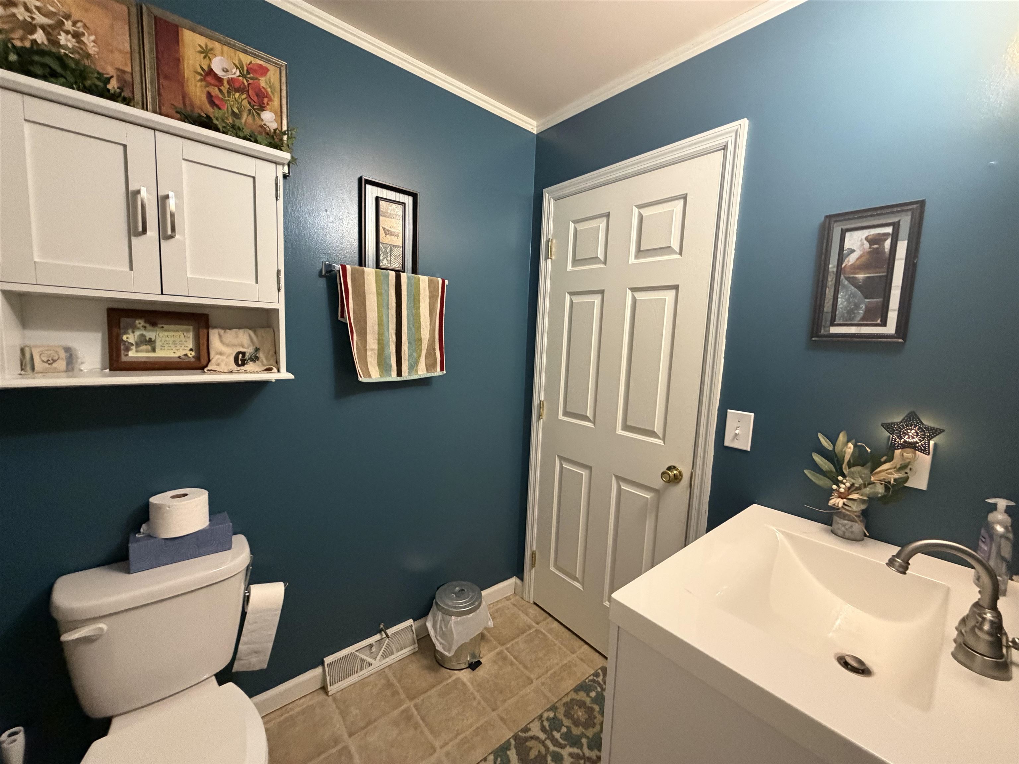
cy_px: 382
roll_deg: -2.8
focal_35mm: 14
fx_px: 412
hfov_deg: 102.1
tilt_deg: -6.7
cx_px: 510
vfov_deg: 85.7
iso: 500
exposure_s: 1/60
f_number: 2.2
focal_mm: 2.22
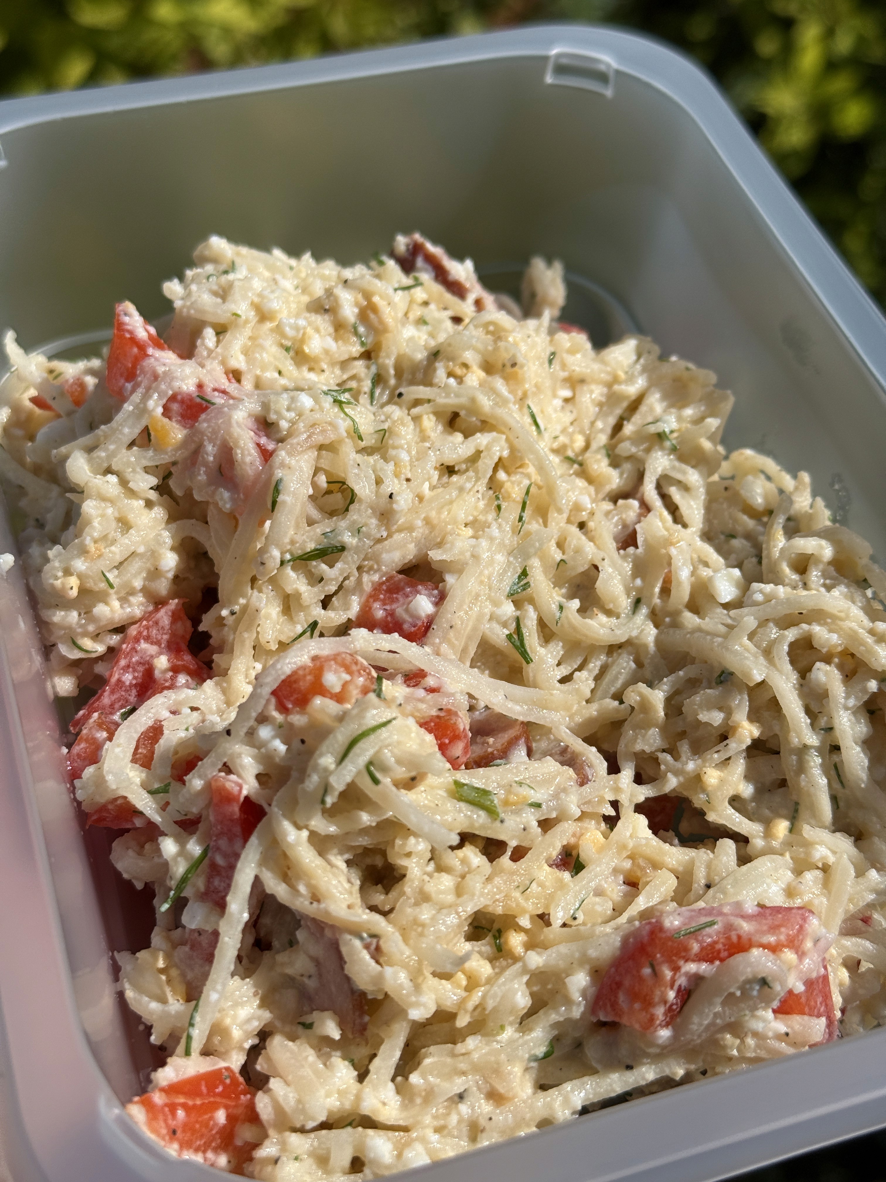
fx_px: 1638
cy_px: 591
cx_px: 443
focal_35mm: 48
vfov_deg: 39.7
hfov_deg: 30.3
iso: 64
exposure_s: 1/11364
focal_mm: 6.76
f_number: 1.78
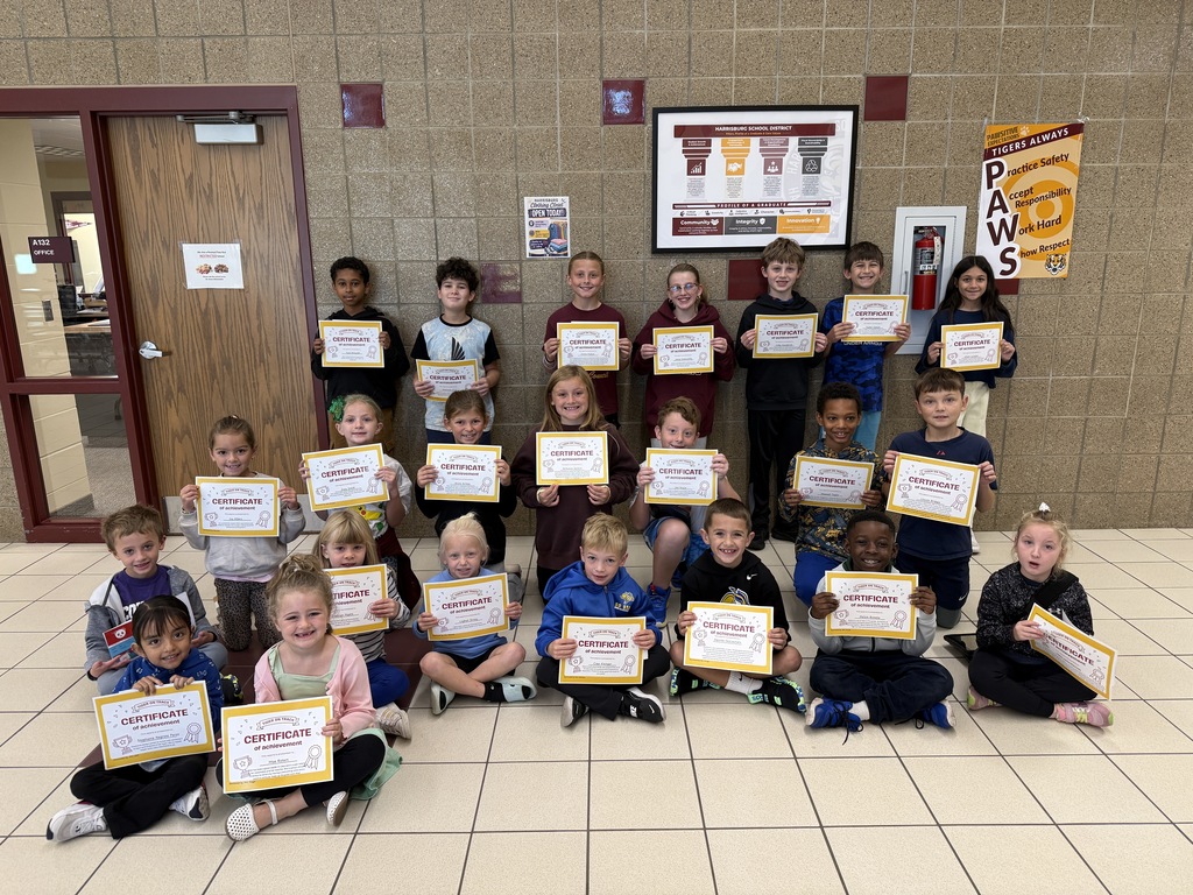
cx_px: 596
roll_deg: +0.7
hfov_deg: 71.6
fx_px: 827
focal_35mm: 24
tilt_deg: -13.5
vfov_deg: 56.8
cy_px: 448
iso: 160
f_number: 1.78
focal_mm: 6.76
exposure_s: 1/60
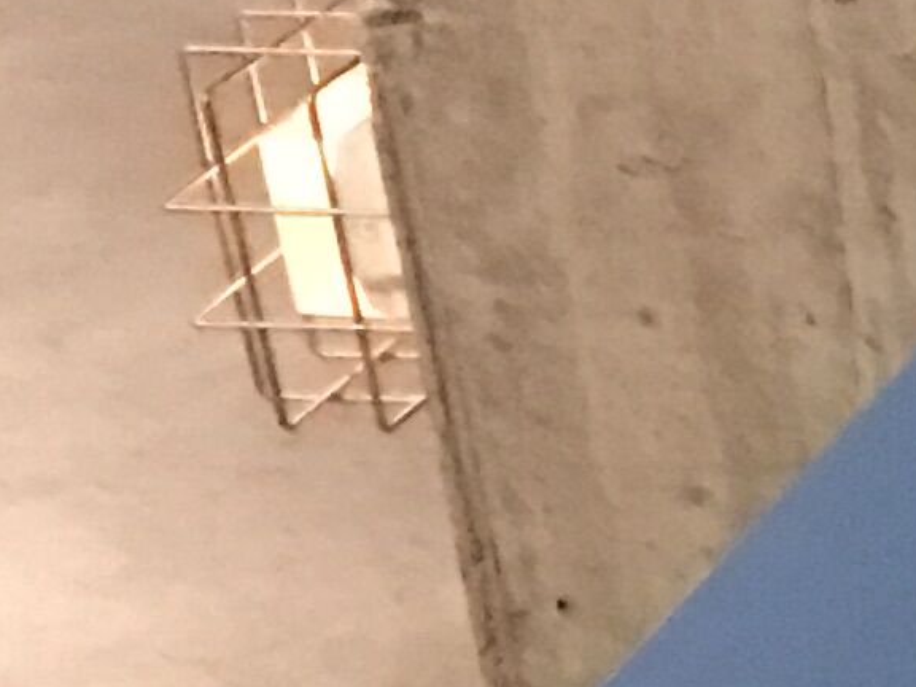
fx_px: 5372
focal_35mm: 203
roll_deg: -2.9
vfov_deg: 6.8
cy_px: 1773
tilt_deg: -32.3
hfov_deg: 8.2
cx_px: 2821
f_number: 2.2
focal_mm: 4.15
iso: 160
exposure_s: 1/4
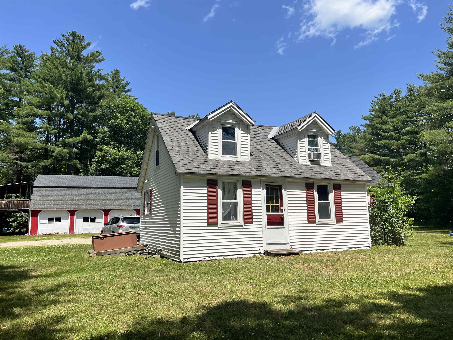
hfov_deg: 67.3
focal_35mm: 26
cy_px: 170
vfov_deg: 53.1
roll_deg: +1.7
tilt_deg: +8.2
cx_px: 226
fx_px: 340
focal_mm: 5.7
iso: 50
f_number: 1.5
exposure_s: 1/4274
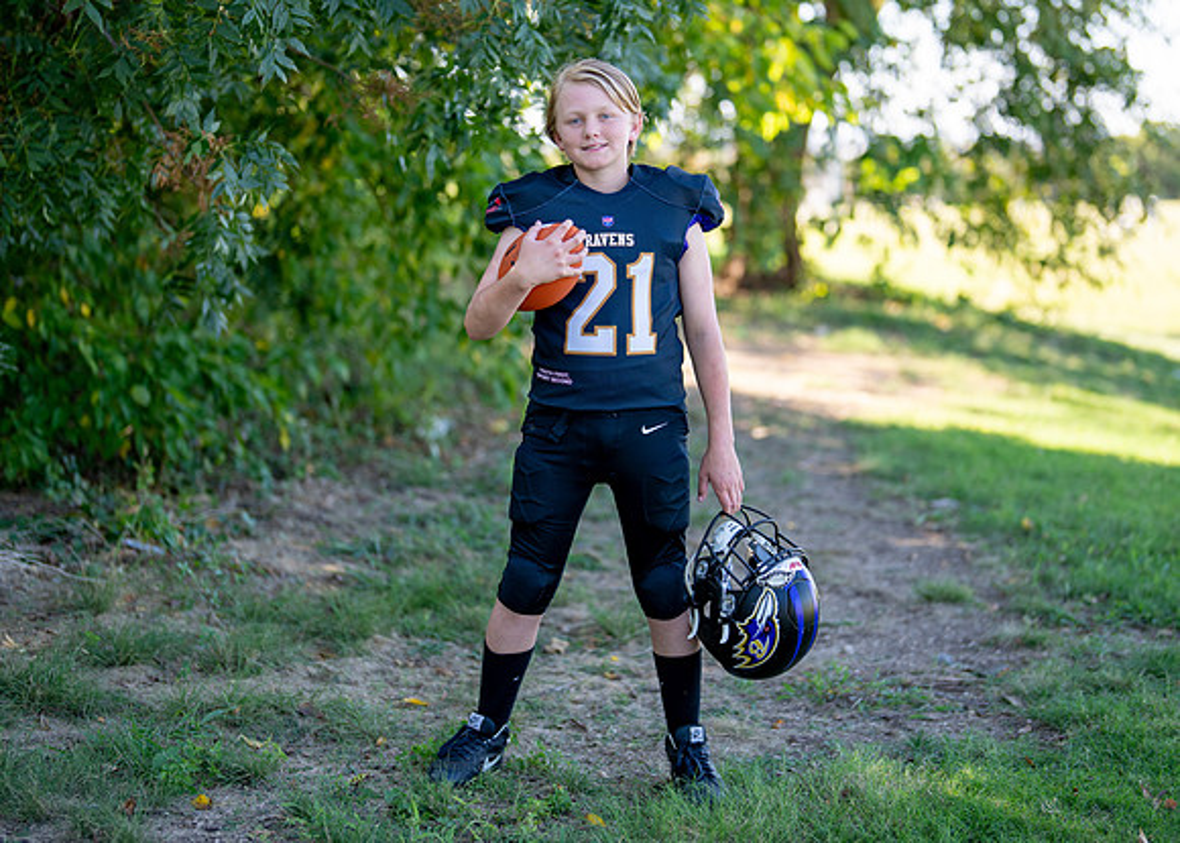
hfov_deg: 30.3
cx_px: 623
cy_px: 362
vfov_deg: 21.9
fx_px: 2178
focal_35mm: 65
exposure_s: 1/1250
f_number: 1.2
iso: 100
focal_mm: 50
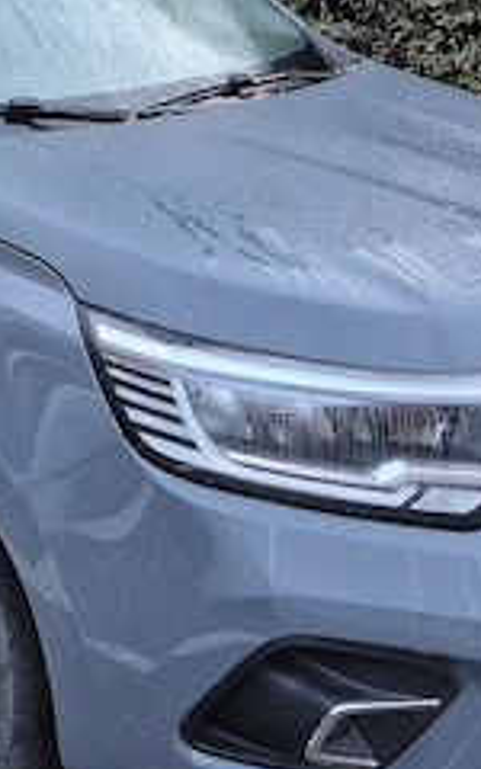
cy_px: 154
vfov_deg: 32.6
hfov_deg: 19.7
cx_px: -128
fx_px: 1279
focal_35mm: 61
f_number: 1.8
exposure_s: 1/100
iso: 400
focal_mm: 5.4
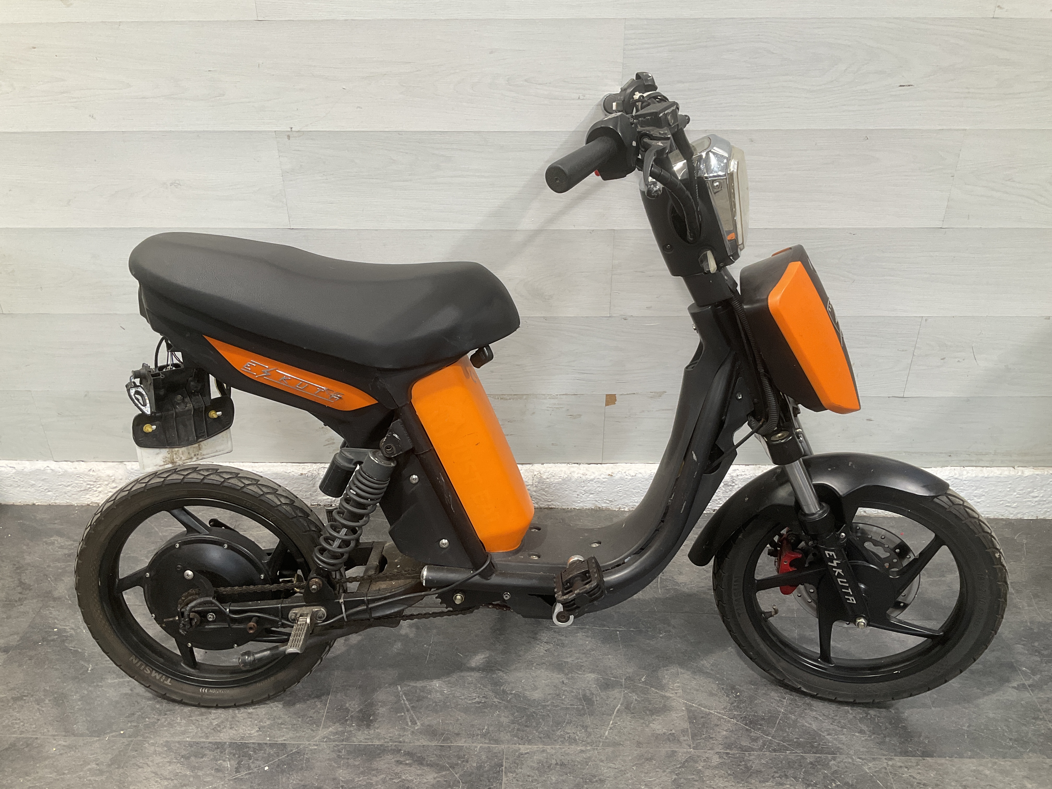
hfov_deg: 61.7
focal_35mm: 29
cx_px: 526
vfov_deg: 48.2
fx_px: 881
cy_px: 394
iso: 40
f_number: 1.8
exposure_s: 1/50
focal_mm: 3
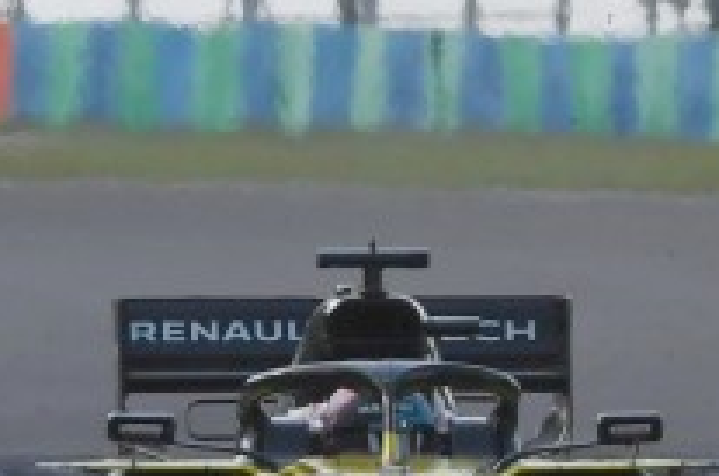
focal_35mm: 2004
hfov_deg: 1.0
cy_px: 646
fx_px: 39932
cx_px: 1091
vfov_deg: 0.7
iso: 500
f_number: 7.1
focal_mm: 270
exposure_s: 1/1600
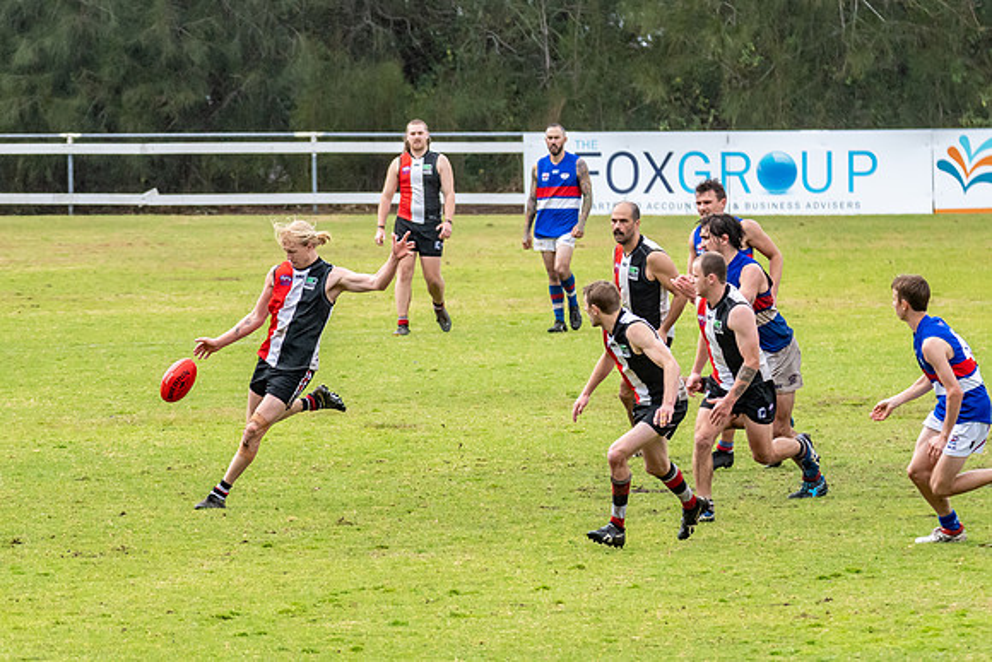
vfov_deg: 3.0
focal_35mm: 458
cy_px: 391
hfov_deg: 4.5
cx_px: 307
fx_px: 12616
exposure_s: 1/2500
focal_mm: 220
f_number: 7.1
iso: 1250
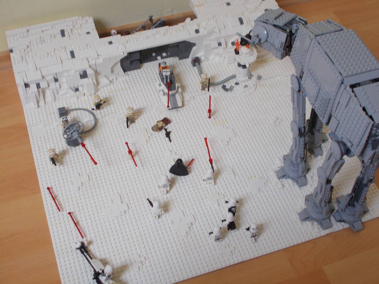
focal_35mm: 50
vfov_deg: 29.1
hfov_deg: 38.2
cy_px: 142
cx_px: 190
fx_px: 547
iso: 80
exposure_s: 1/30
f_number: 4.5
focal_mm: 9
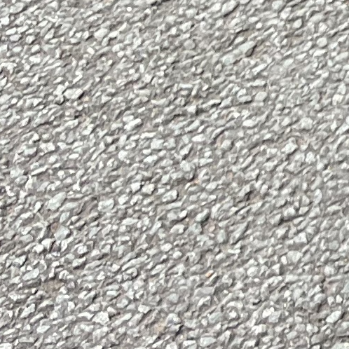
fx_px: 2122
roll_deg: -0.1
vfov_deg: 8.9
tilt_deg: -31.4
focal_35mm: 186
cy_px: -327
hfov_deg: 7.7
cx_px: 1192
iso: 50
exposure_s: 1/384
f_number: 1.6
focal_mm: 5.1
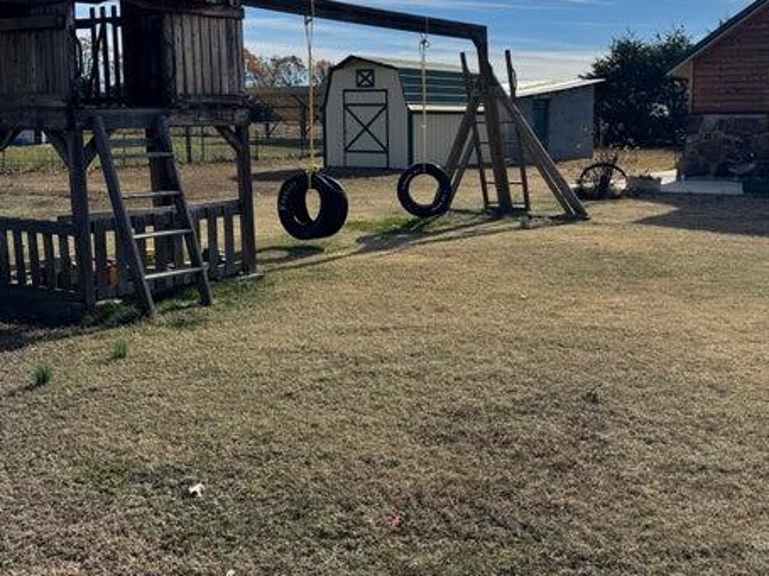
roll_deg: -0.2
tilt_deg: -4.9
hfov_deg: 41.4
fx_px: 999
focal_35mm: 45
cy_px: 206
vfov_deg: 32.0
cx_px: 530
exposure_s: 1/7937
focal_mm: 6.76
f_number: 1.78
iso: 80
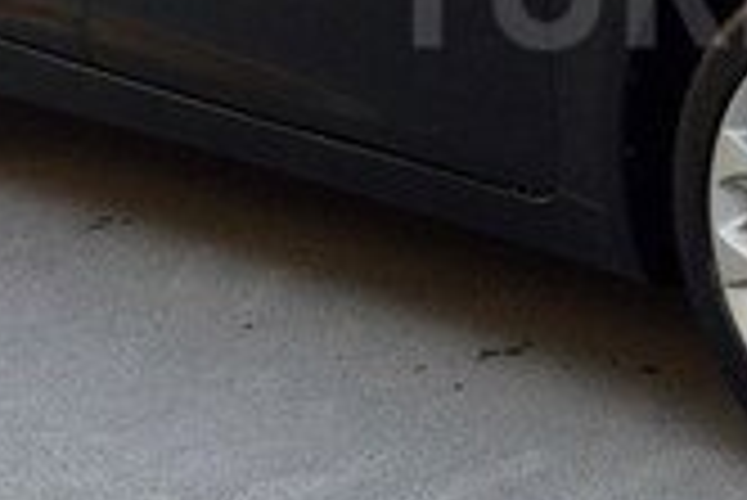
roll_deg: -0.5
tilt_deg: -10.5
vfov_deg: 11.3
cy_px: -20
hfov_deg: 16.5
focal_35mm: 120
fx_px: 2492
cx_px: 837
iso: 32
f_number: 2.2
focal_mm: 4.15
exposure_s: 1/188
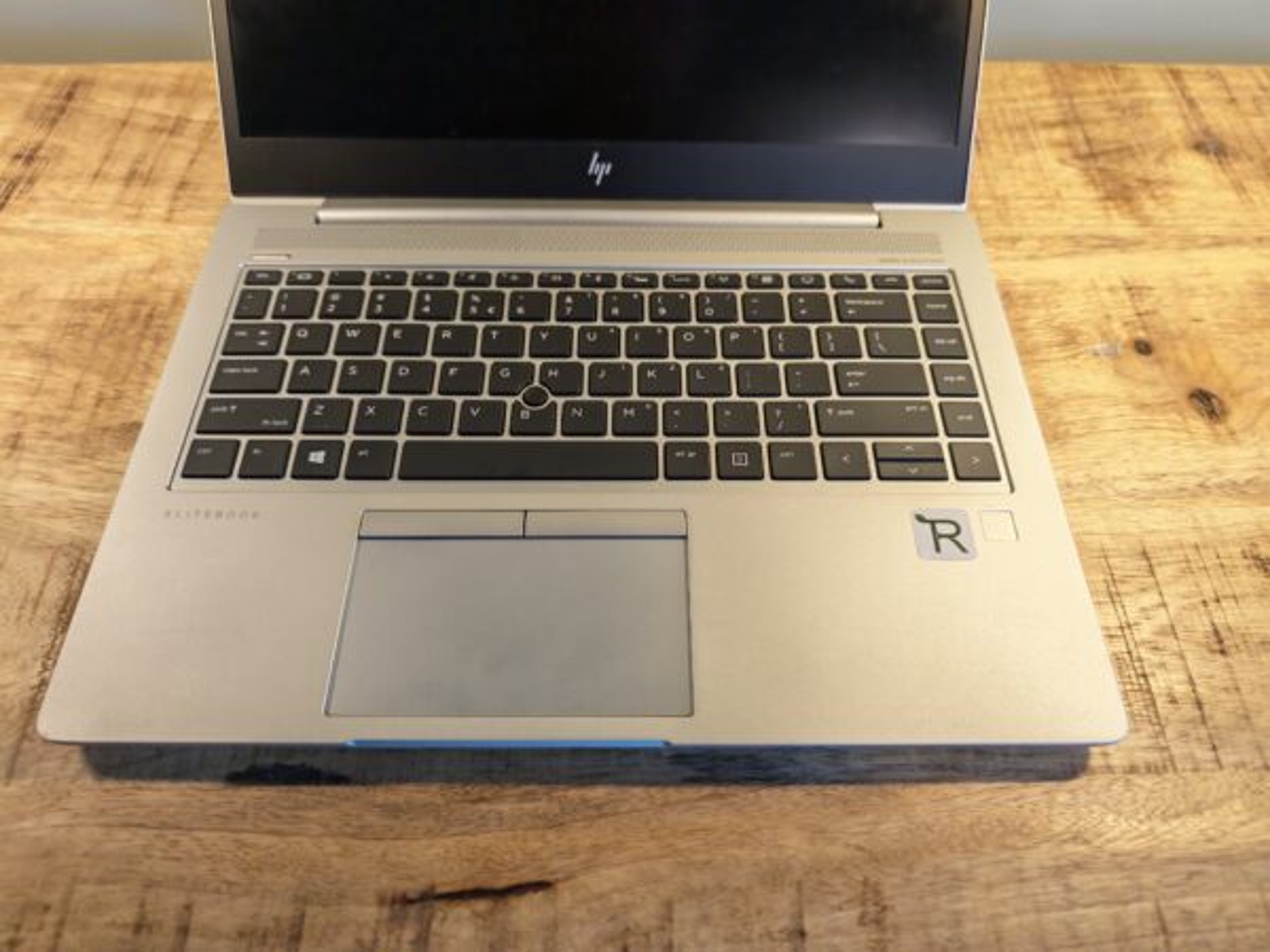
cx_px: 635
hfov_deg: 73.9
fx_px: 844
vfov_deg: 58.9
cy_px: 476
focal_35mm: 23
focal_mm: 6.55
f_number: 1.6
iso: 80
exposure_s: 1/50
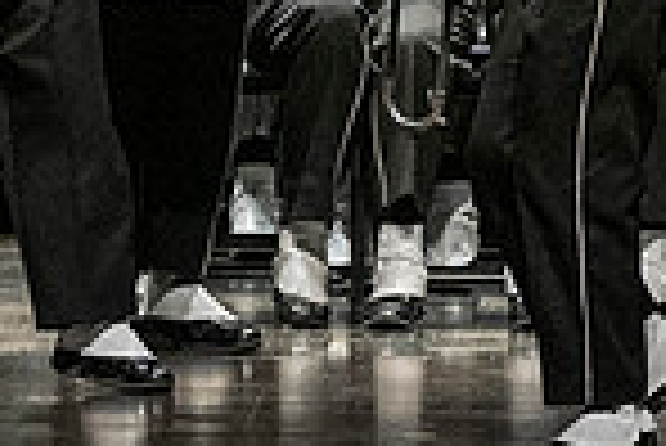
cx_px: 1148
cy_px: -230
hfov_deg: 2.4
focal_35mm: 850
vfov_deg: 1.6
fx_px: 15740
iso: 4000
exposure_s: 1/500
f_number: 4
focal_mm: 145
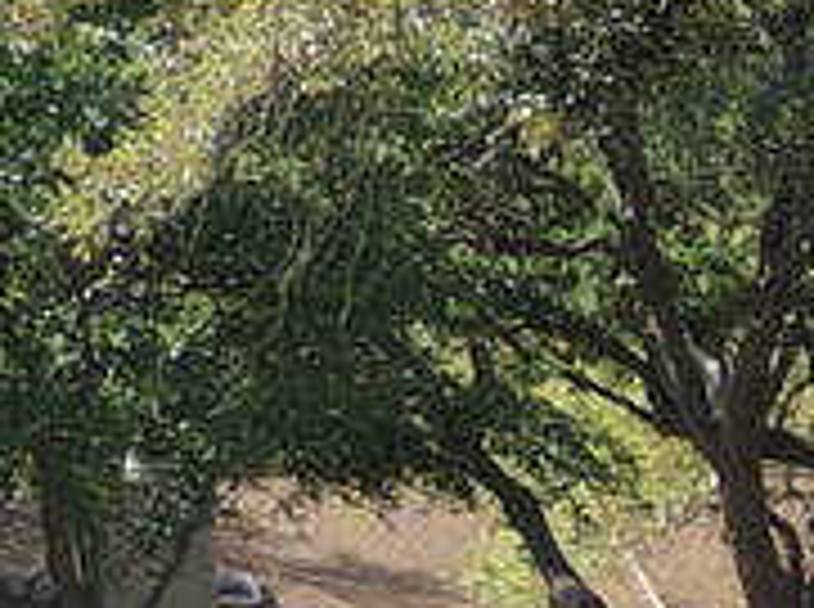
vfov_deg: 5.3
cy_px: 860
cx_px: 2946
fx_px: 6548
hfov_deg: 6.2
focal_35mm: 279
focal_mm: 6.2
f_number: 3.3
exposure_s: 1/320
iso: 100
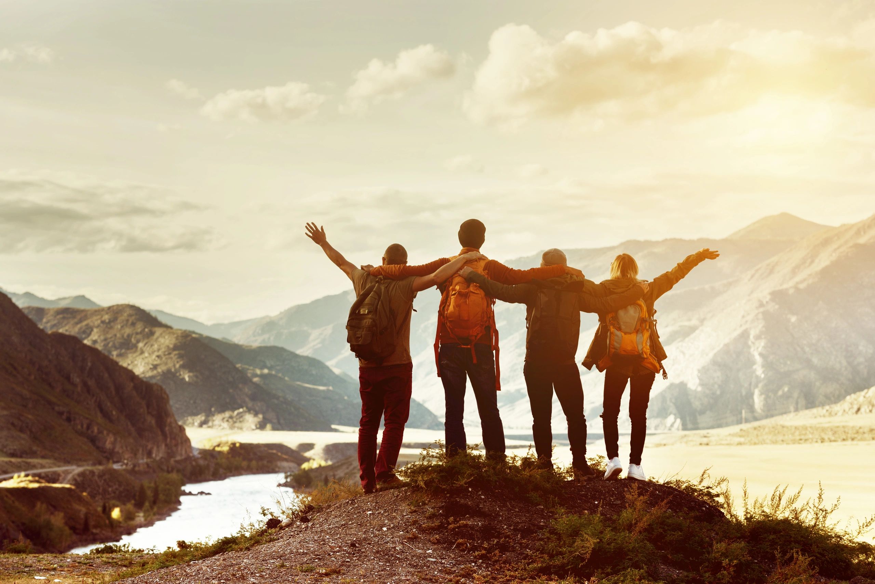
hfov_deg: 20.8
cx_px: 438
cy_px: 292
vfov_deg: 14.0
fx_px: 2383
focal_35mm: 98
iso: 80
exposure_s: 1/320
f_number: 5.6
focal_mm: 98
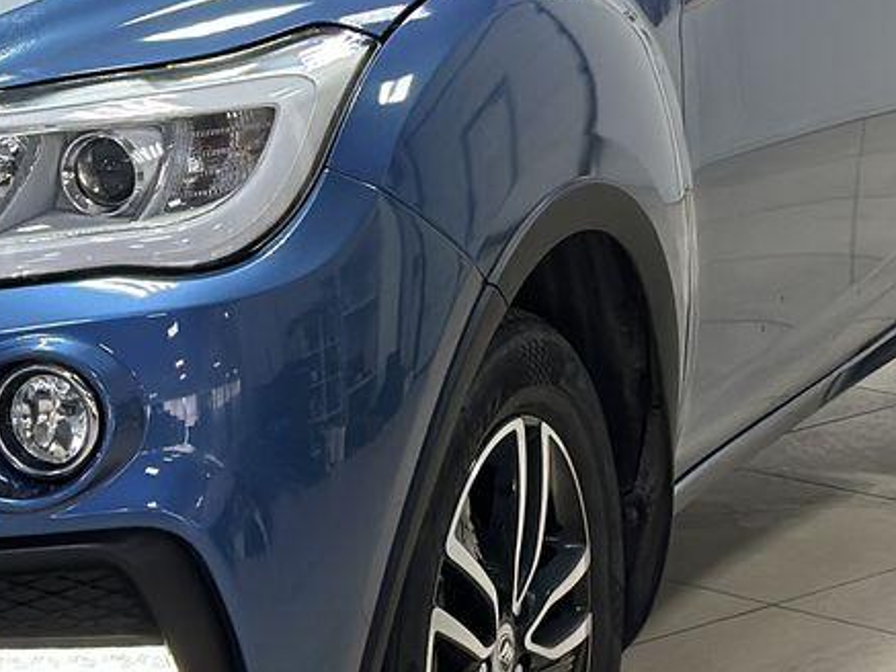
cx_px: -21
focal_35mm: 158
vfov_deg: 9.4
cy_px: 143
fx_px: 4091
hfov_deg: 12.3
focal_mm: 6.86
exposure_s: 1/100
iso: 100
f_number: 1.78
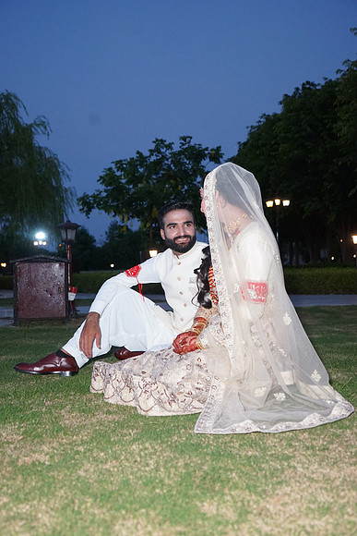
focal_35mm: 38
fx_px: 565
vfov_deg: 50.7
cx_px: 178
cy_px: 268
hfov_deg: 35.1
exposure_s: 1/200
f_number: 4
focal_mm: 38
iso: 3200
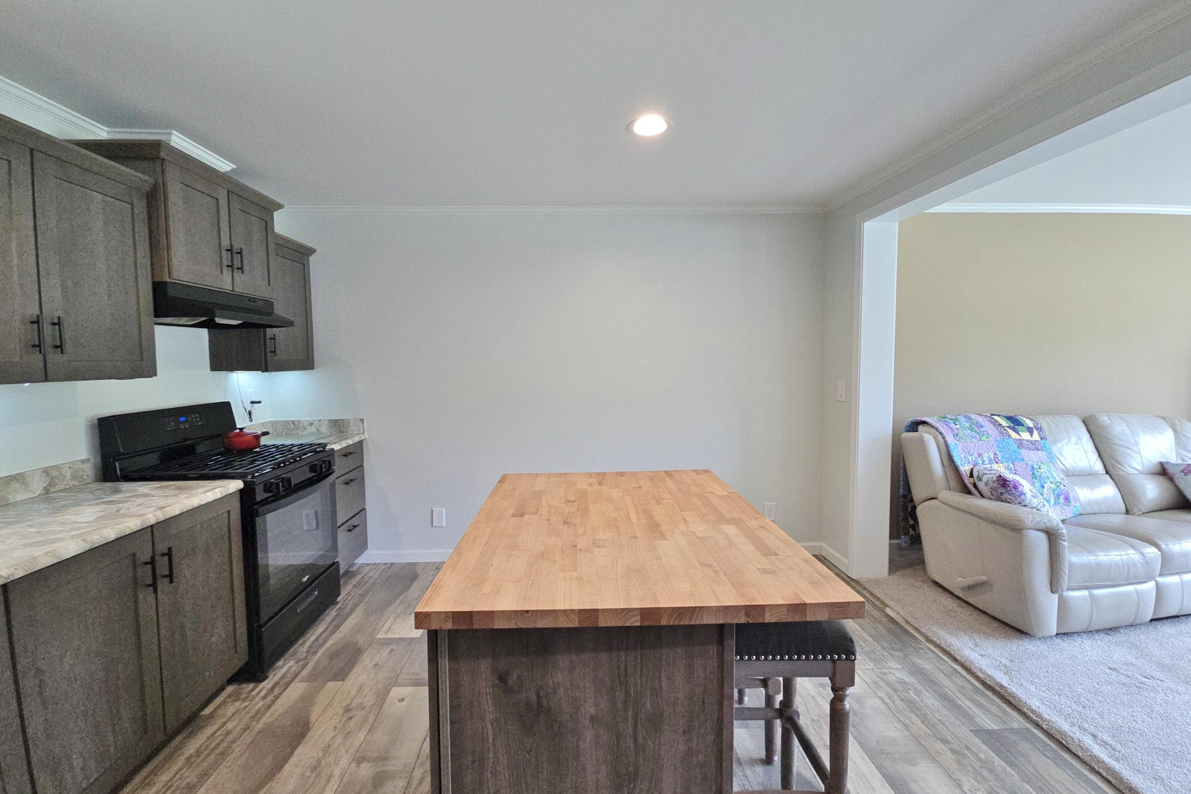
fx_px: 463
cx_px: 590
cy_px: 397
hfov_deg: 104.2
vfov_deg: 81.2
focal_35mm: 14
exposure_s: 1/60
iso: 125
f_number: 2.2
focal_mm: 2.2
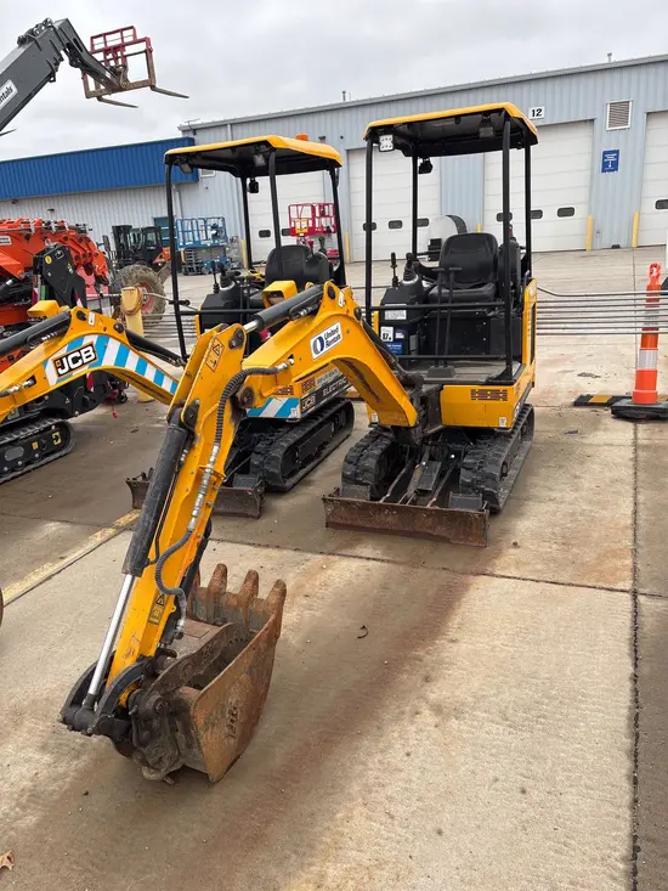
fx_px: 669
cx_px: 334
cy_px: 446
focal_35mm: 26
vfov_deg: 67.3
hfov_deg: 53.1
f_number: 1.6
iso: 50
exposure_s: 1/472
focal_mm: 5.96
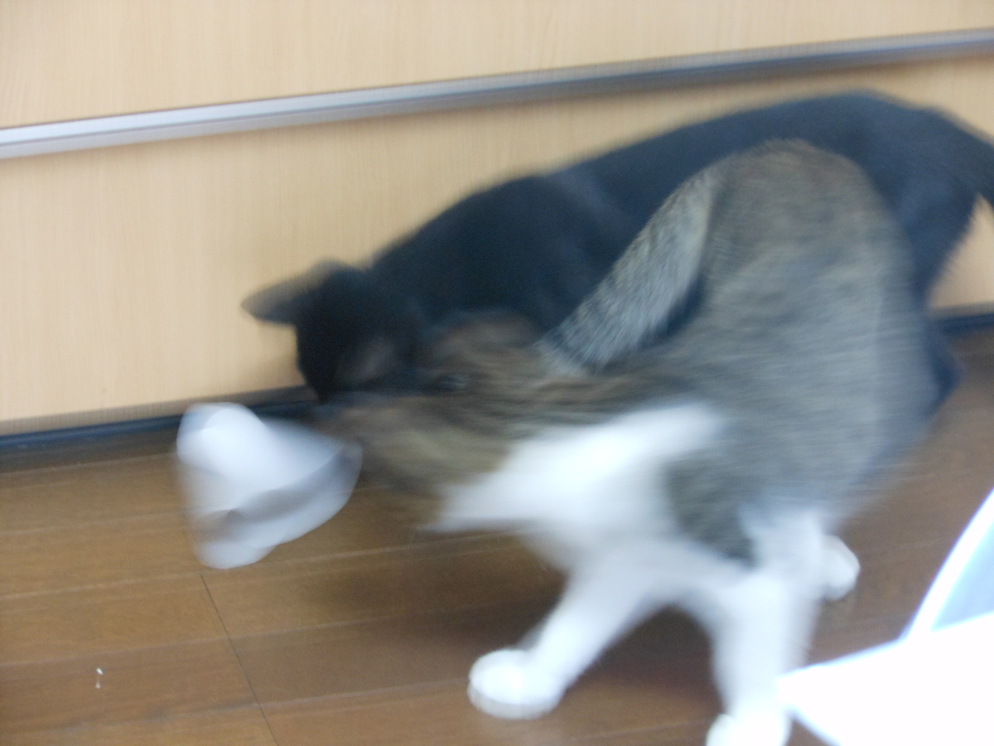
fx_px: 4049
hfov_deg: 14.0
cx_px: 497
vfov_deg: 10.5
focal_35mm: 141
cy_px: 373
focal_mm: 25.3
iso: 400
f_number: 5.5
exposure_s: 1/4
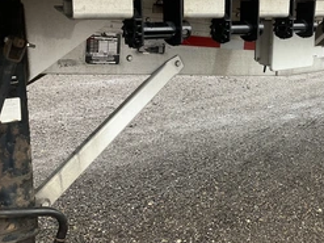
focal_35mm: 47
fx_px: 440
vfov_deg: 30.8
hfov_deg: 38.9
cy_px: 95
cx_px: 258
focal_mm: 3
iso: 20
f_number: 1.8
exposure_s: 1/122
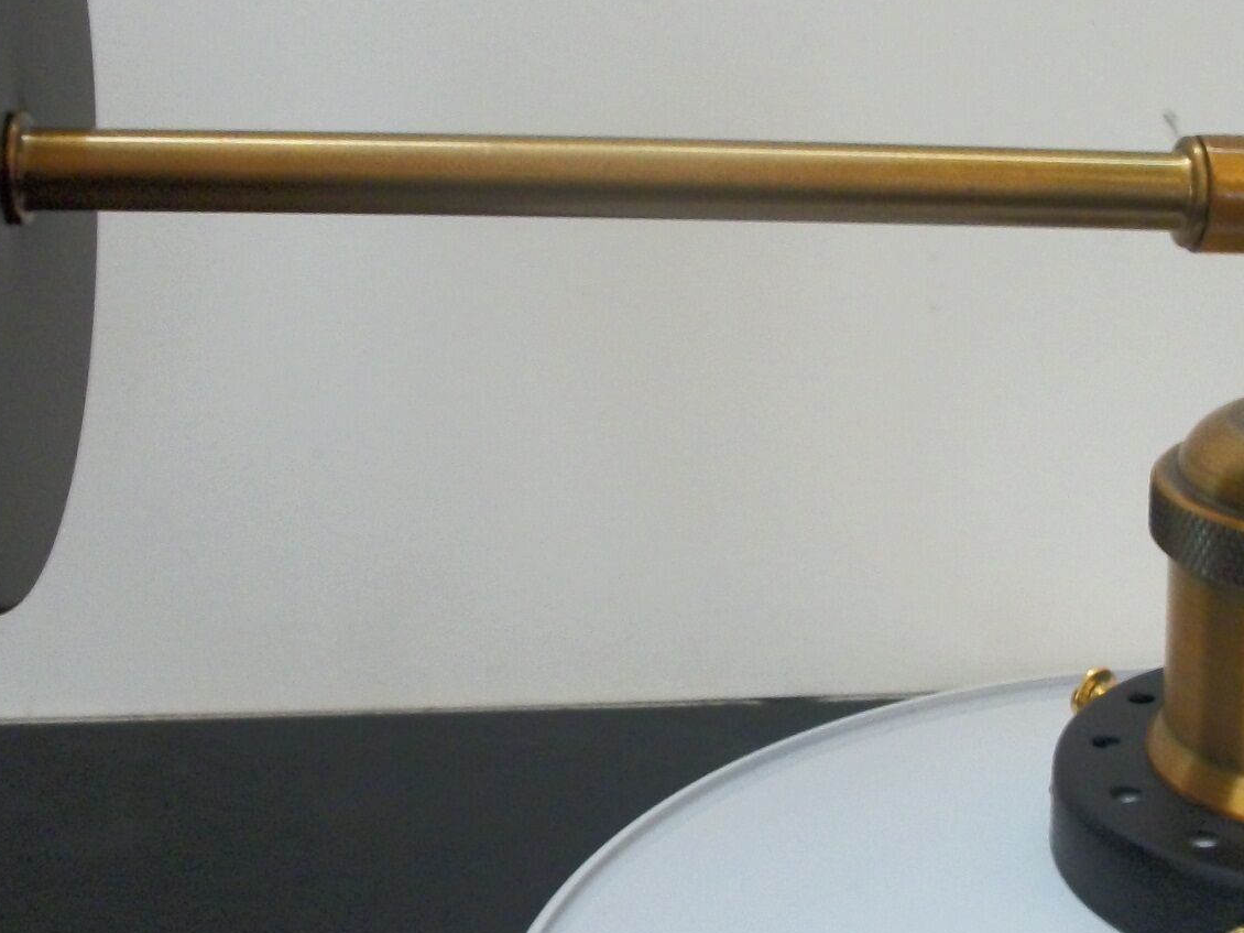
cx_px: 742
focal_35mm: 58
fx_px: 2084
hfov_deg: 33.1
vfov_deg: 25.2
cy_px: 471
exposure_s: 1/8
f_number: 2.9
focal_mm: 5.7
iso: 250
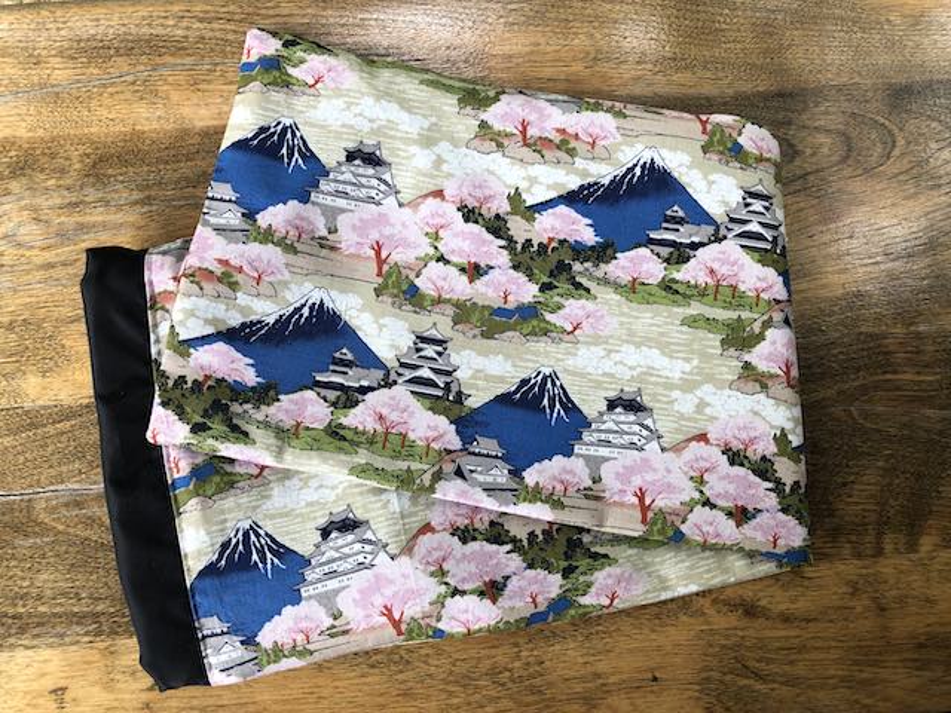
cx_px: 476
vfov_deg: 49.7
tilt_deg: -83.8
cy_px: 356
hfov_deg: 63.4
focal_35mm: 28
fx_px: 769
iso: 40
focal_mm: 3.99
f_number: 1.8
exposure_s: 1/120
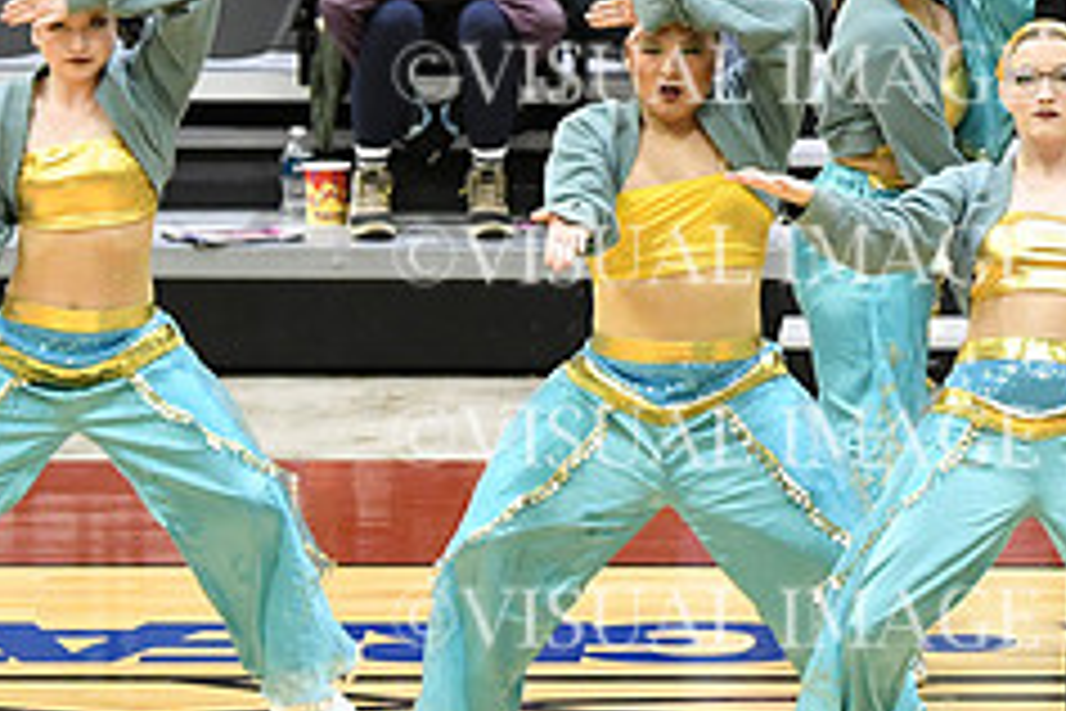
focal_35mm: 411
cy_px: 164
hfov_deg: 5.0
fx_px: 12169
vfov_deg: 3.3
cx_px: 1044
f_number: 4
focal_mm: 112
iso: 5000
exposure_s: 1/250
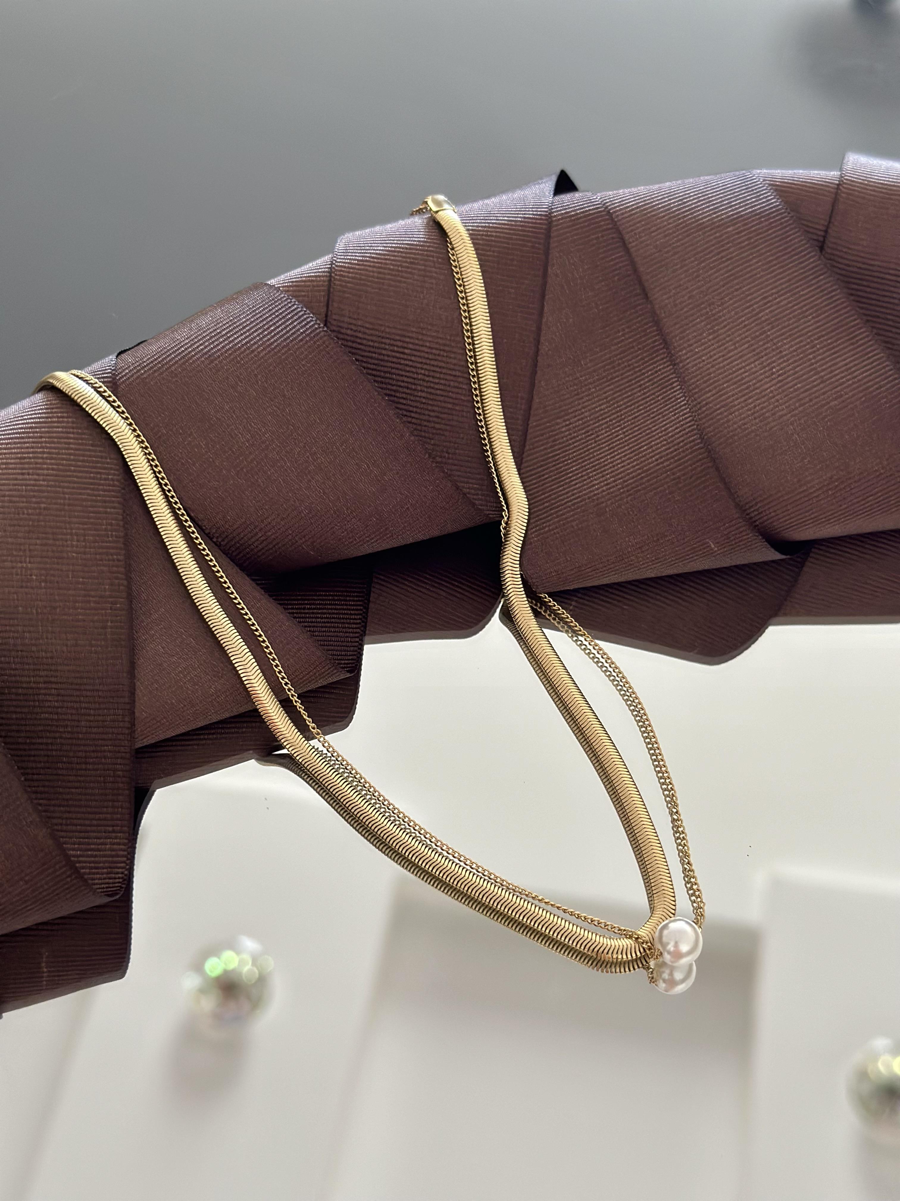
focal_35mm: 48
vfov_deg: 39.7
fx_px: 1664
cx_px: 450
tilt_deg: -53.6
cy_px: 600
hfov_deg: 30.3
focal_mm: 6.86
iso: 250
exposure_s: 1/60
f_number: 1.78
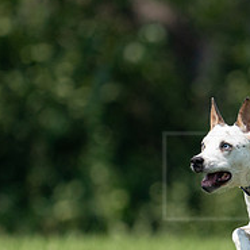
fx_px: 12461
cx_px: 292
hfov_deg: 1.1
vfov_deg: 1.1
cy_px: 199
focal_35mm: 1525
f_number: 6.3
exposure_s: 1/4000
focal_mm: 571
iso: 1000
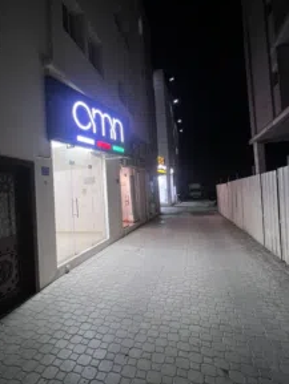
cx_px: 121
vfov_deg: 87.7
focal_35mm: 18
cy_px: 186
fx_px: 200
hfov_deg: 71.2
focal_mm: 1.57
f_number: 1.8
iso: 200
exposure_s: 1/50
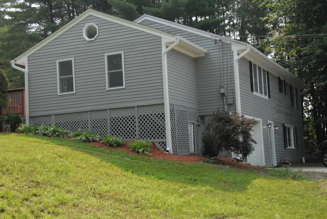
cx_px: 164
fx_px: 518
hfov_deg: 35.0
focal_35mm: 57
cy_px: 110
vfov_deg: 23.8
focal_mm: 38
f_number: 4.8
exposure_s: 1/4000
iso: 1600
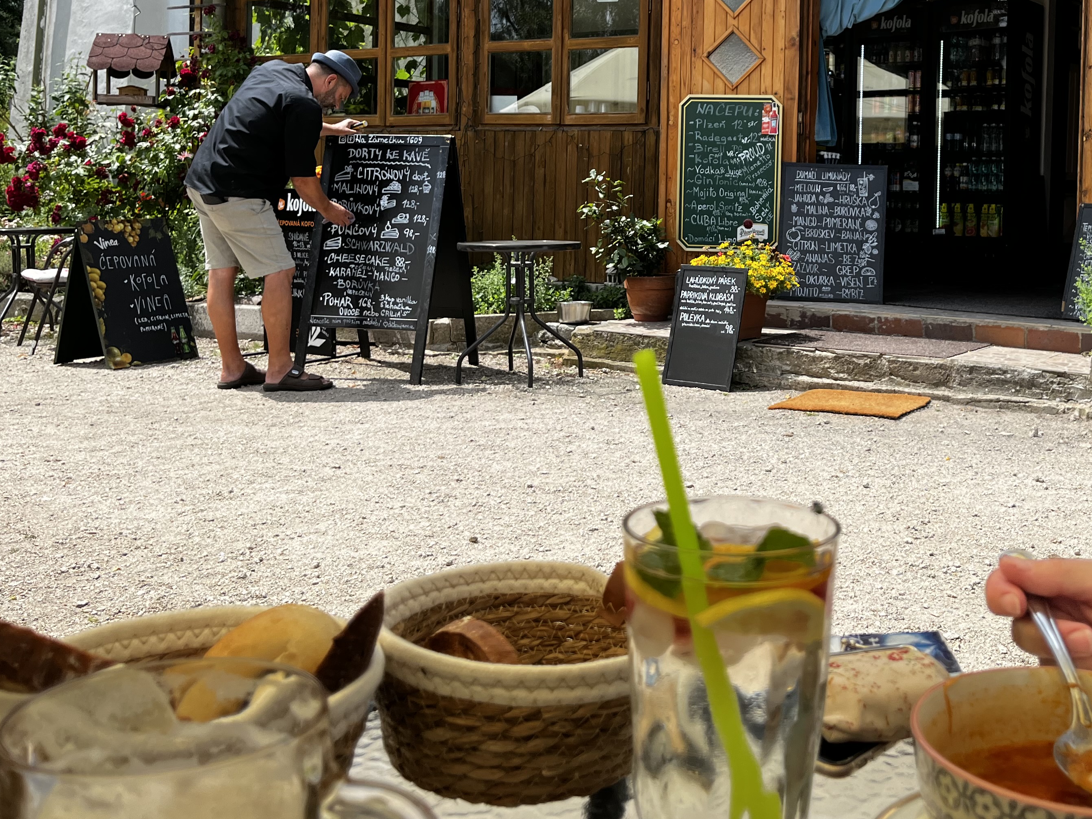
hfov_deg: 47.1
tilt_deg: -1.5
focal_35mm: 39
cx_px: 722
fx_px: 1230
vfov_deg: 36.0
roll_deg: -1.3
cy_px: 210
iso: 50
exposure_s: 1/2137
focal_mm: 5.1
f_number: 1.6
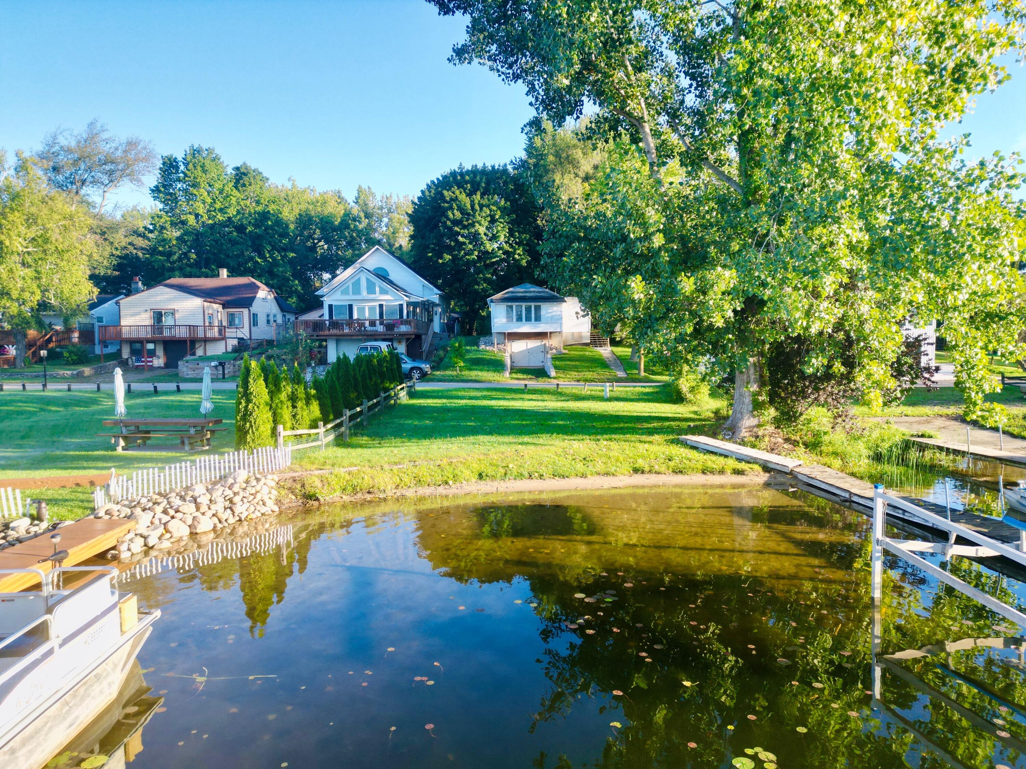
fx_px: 711
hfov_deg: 71.6
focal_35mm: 24
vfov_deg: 56.8
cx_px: 513
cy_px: 384
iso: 110
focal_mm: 6.72
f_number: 1.7
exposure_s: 1/640
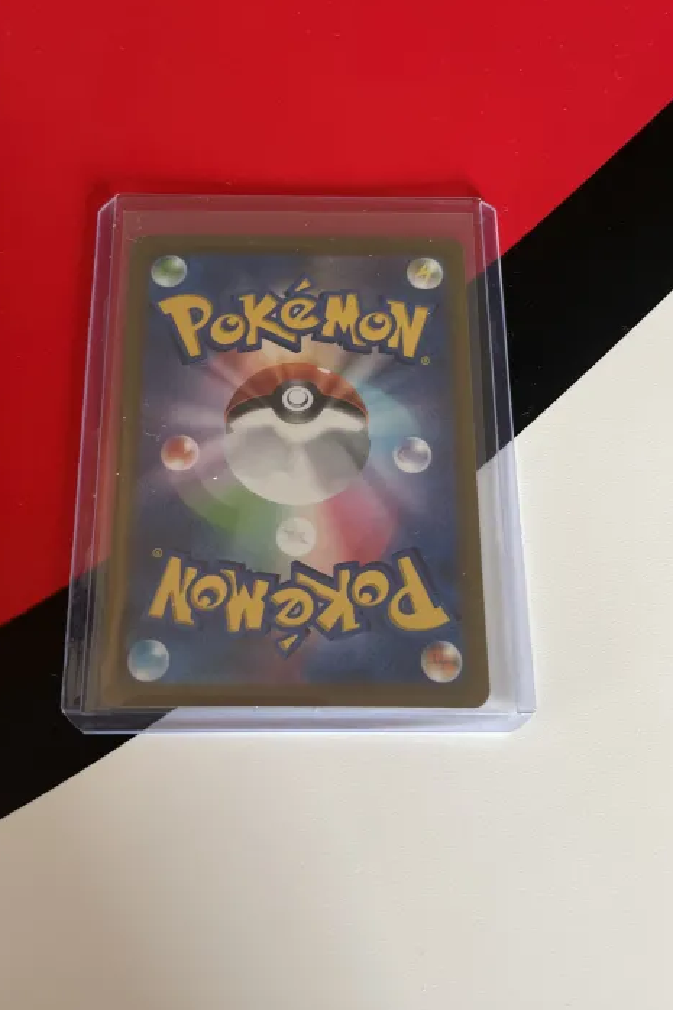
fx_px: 870
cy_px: 515
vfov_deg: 60.3
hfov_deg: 42.3
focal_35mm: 31
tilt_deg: -72.0
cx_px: 305
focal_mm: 4.2
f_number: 1.6
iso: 160
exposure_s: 1/60
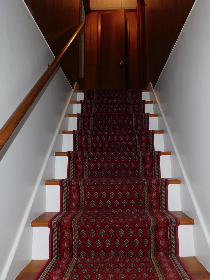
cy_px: 137
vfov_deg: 65.3
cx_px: 121
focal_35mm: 27
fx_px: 218
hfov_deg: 51.2
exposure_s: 1/30
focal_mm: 4
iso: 200
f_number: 3
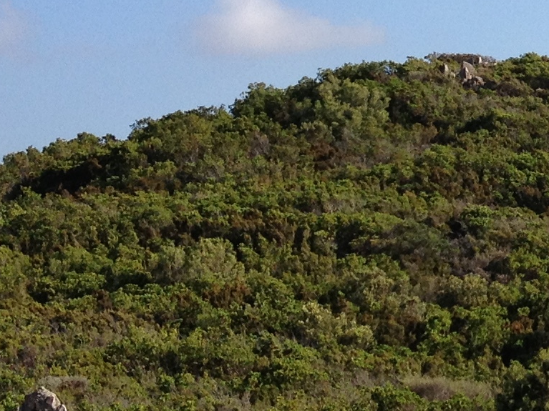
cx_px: 769
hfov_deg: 12.7
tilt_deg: +3.2
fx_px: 2363
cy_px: 69
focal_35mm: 149
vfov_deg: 9.9
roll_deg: +3.3
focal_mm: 4.28
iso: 50
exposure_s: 1/1493
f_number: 2.4
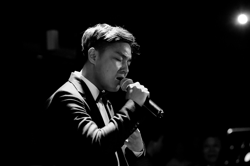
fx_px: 590
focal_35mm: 85
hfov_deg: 23.9
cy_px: 83
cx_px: 125
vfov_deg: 16.1
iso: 500
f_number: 2.8
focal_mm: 85
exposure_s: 1/250
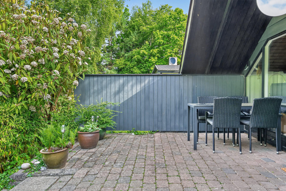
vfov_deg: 42.3
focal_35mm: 31
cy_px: 96
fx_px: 246
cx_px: 143
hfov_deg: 60.3
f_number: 8
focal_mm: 31
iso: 400
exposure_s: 1/40
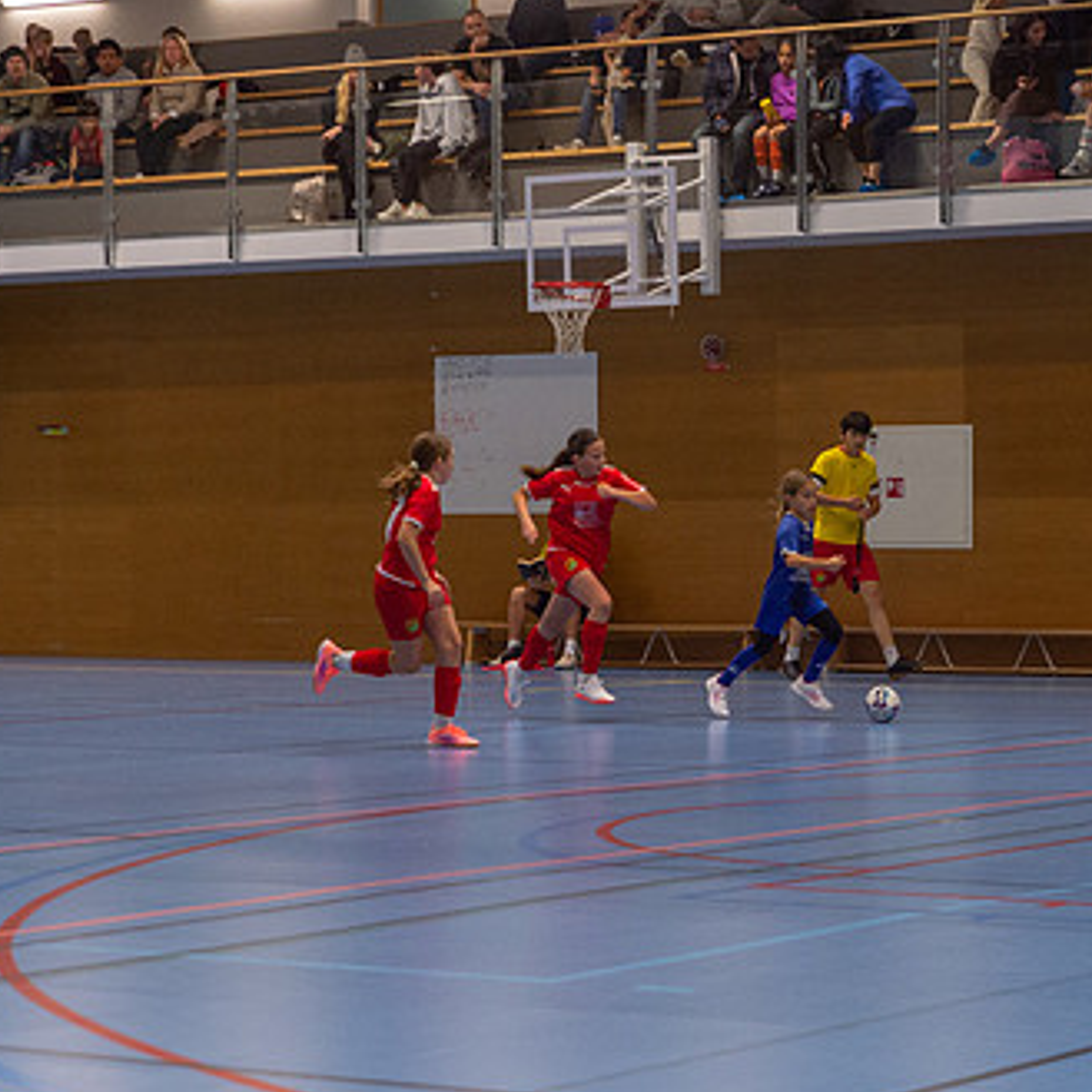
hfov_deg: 15.9
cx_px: 753
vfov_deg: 16.0
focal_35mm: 109
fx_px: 3890
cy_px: 627
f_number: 3.5
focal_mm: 70
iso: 2500
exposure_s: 1/400
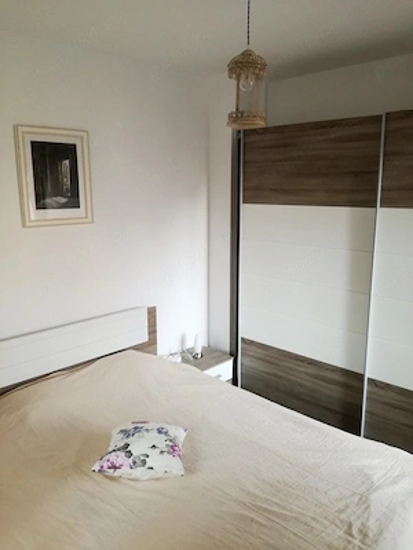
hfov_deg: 51.4
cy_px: 275
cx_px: 206
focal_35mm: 27
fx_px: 430
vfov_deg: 65.3
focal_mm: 3.79
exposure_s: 1/33.3
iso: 100
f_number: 2
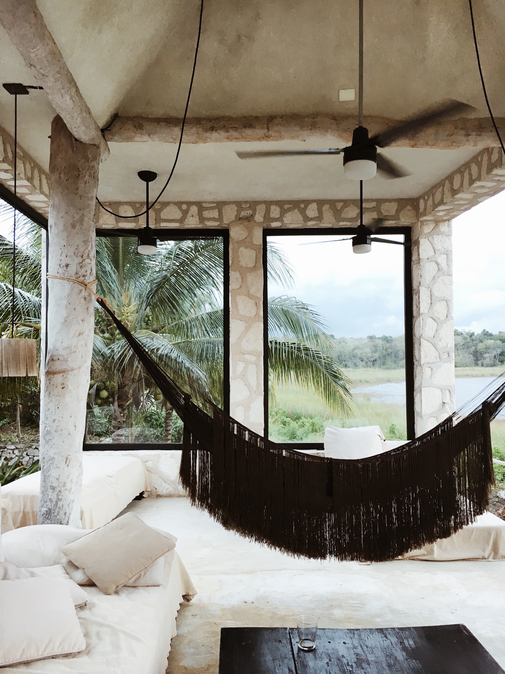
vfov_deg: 61.7
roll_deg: +0.4
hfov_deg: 48.2
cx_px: 252
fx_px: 564
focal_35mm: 29
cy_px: 337
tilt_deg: +2.1
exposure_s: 1/30
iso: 32
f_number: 2.2
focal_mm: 4.15
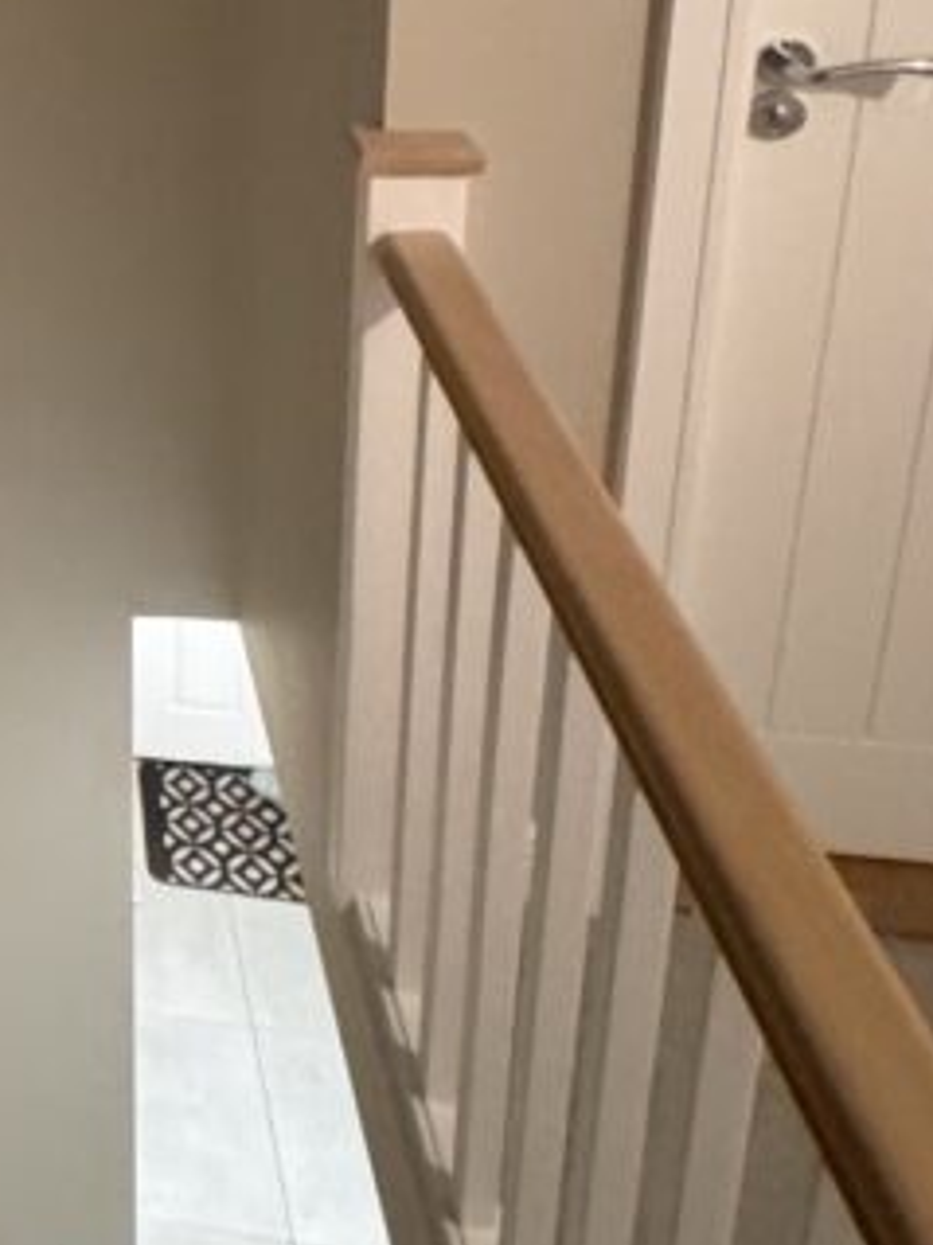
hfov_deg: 23.9
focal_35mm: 45
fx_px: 1618
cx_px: -539
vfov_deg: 37.9
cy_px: 27
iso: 1000
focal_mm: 2.22
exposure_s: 1/50
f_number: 2.2
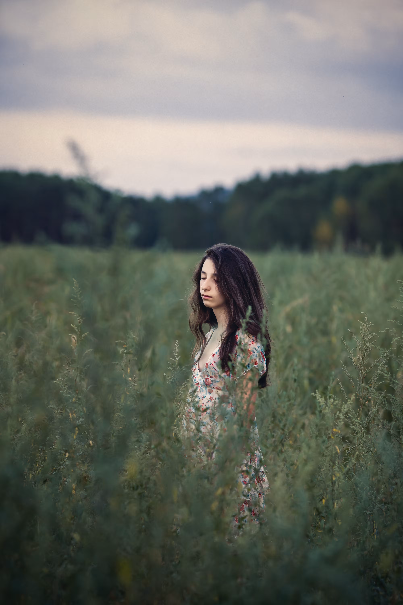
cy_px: 302
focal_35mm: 135
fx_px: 2267
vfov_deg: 15.2
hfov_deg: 10.2
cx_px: 202
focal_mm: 135
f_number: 3.2
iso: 400
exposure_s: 1/500
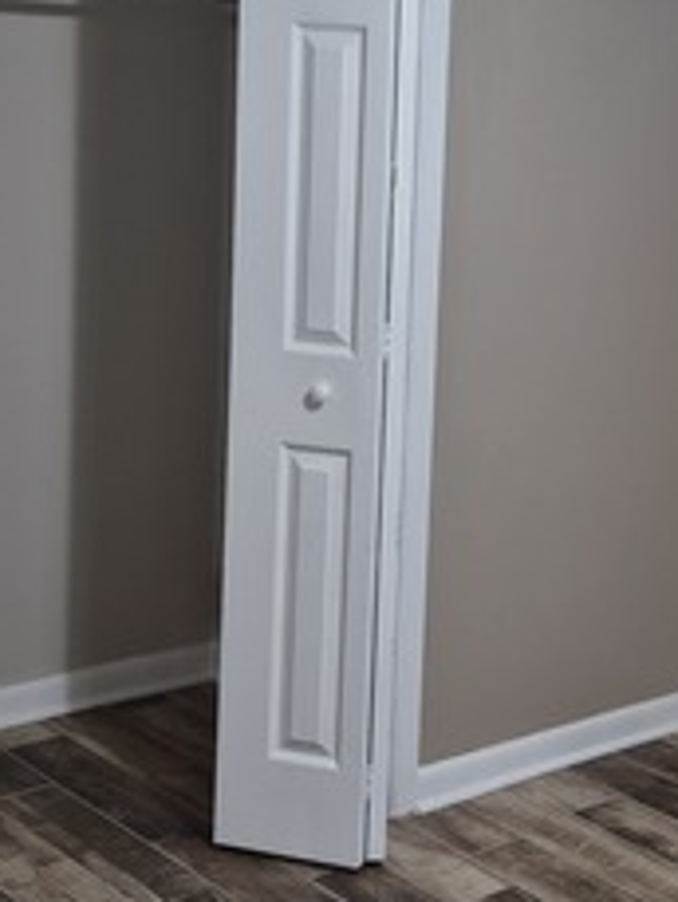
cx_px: 520
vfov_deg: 28.7
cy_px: 278
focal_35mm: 67
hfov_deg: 21.7
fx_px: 1748
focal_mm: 5.4
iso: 100
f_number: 1.8
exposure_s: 1/120
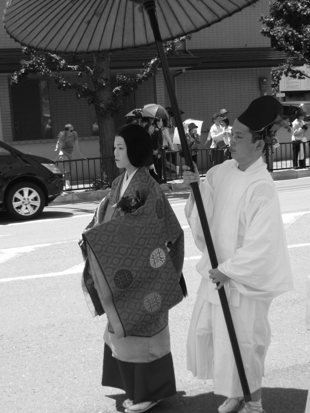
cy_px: 206
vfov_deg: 31.2
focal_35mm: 62
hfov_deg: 23.7
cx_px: 155
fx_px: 740
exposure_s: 1/400
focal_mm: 10.2
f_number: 3.7
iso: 100
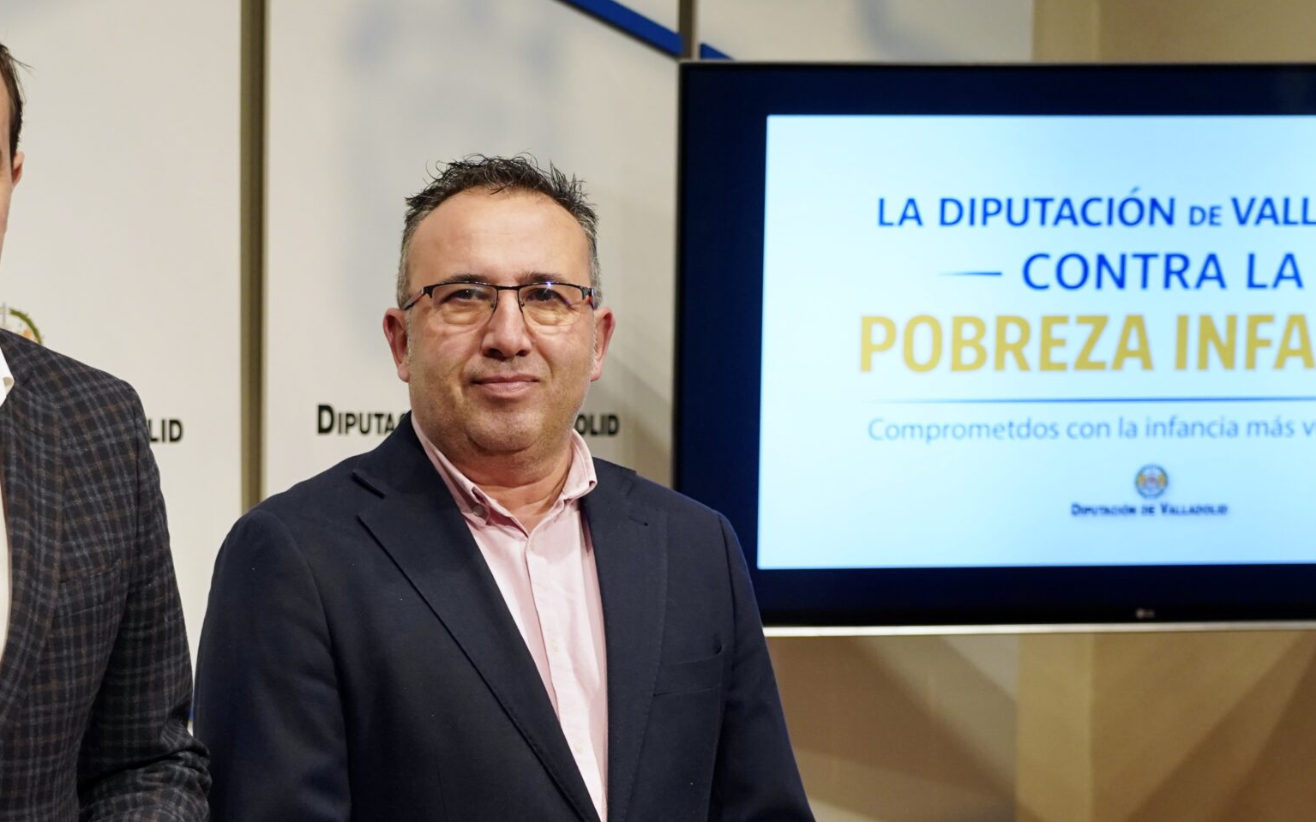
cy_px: 542
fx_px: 3048
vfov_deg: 15.3
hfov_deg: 24.3
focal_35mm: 85
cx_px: 484
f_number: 4
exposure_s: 1/320
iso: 2000
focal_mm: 50
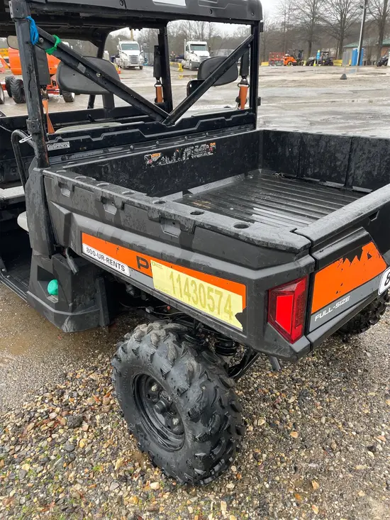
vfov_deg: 67.3
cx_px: 195
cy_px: 260
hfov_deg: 53.1
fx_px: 390
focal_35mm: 26
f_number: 1.6
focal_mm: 4.2
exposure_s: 1/282
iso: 32
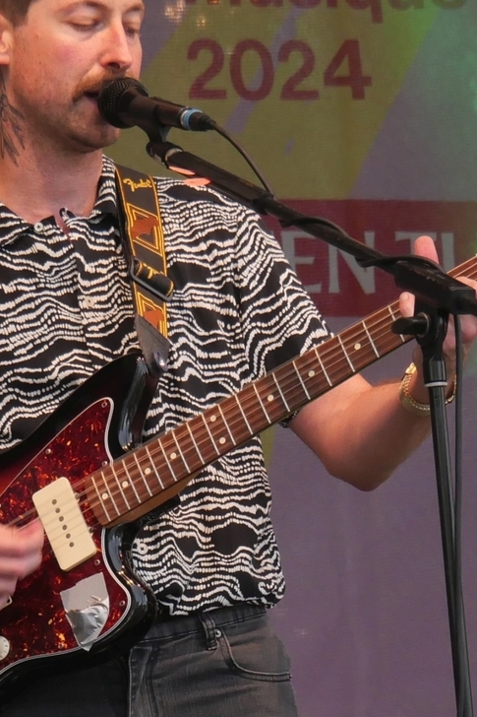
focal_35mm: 215
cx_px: 151
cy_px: 456
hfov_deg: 6.4
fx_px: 4275
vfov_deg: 9.6
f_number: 5.5
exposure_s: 1/125
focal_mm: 47
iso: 640
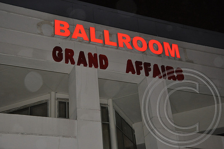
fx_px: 373
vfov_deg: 22.6
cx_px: 112
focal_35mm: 60
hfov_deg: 33.4
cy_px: 74
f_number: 4.5
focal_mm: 40
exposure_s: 1/60
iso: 800
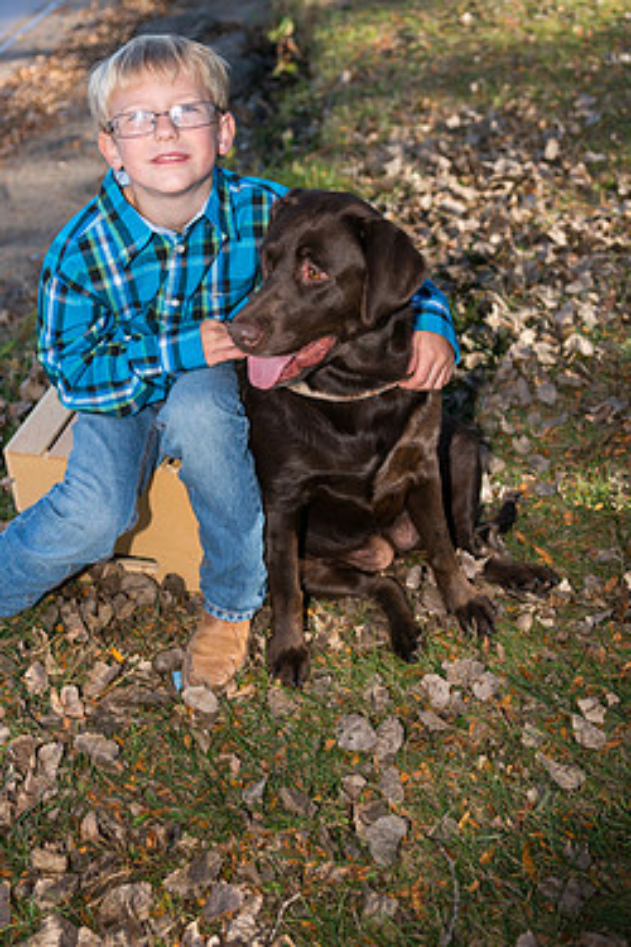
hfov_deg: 31.8
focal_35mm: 42
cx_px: 265
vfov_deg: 46.4
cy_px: 432
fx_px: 1104
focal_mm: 35
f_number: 2.8
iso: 200
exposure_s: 1/2000
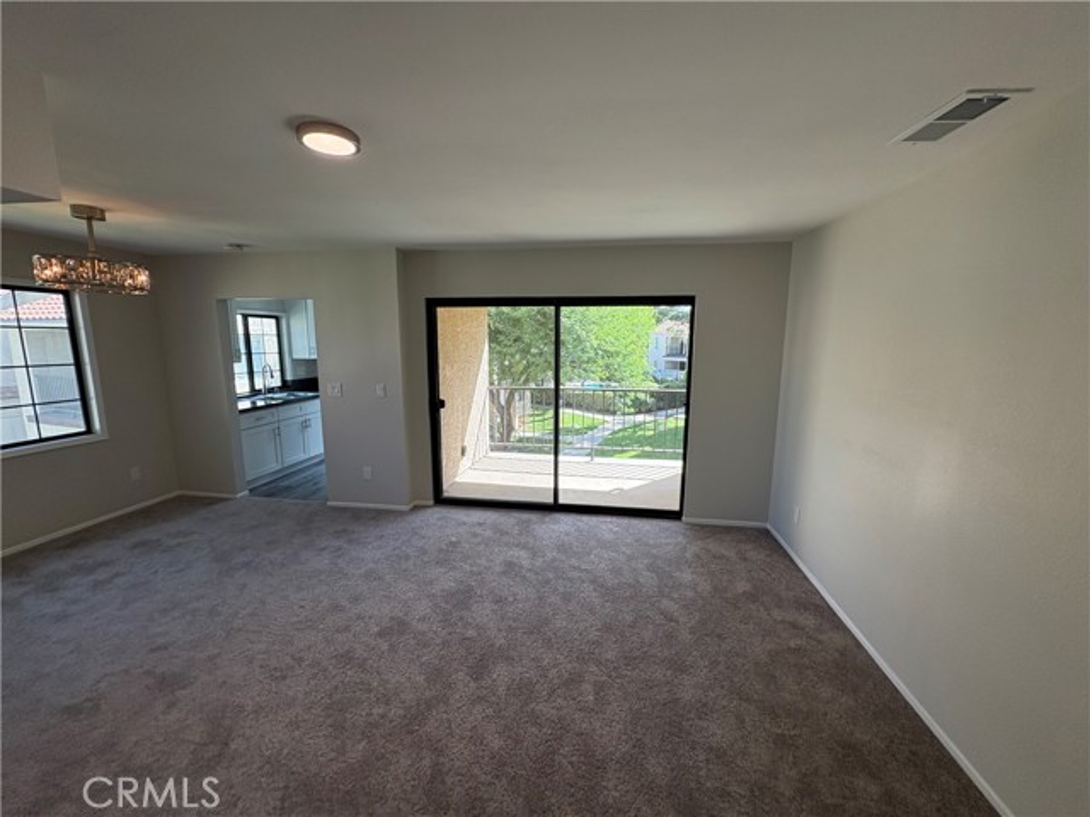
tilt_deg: -9.6
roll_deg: +0.0
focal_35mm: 14
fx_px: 441
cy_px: 408
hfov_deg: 102.1
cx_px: 545
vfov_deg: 85.7
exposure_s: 1/190
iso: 64
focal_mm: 2.22
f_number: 2.2
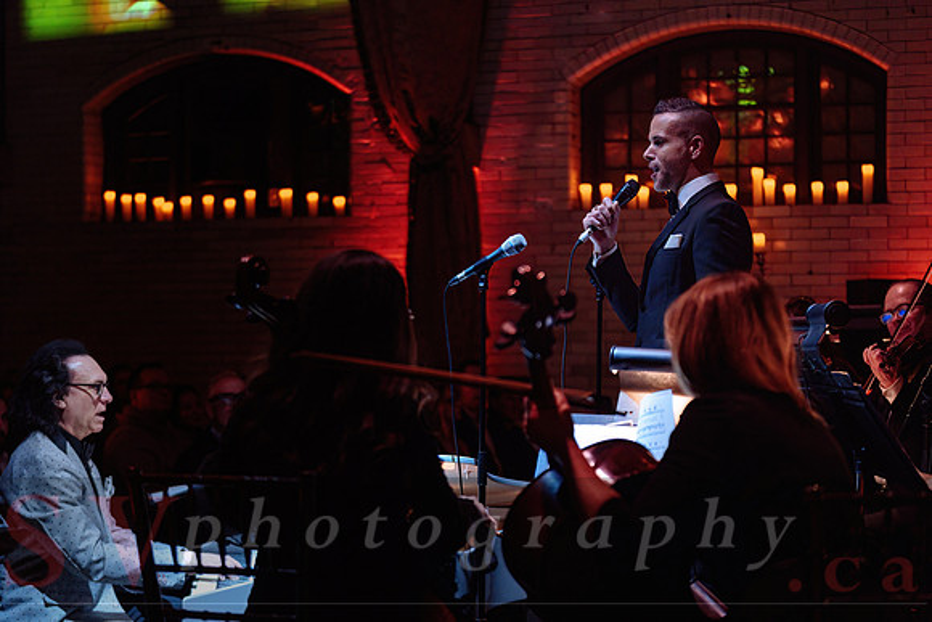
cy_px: 311
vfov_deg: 19.5
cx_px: 466
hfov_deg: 28.8
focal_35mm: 70
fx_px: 1813
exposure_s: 1/200
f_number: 2.8
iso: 3200
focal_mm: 70
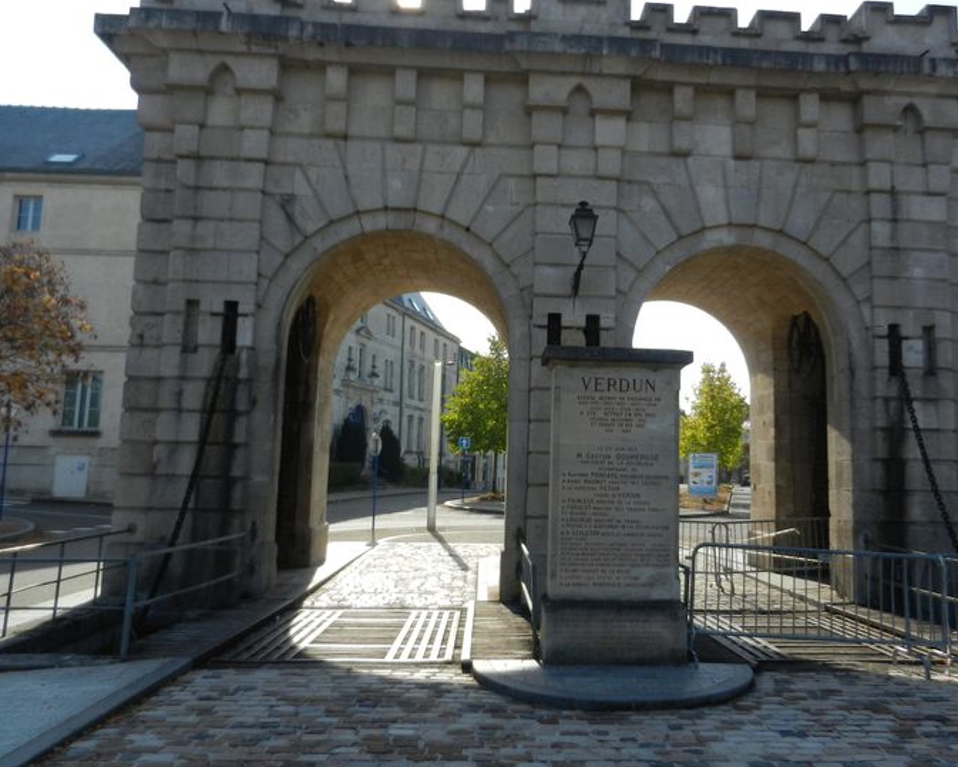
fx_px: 823
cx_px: 554
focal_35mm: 29
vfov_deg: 50.0
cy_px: 360
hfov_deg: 60.1
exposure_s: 1/1250
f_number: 3.5
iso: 160
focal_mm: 4.5
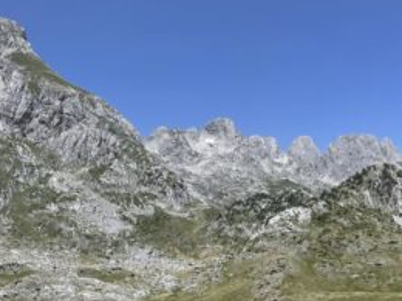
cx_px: 206
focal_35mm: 40
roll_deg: +0.1
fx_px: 465
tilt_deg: +2.5
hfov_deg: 46.8
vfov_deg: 35.3
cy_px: 219
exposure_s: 1/4464
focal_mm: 4.2
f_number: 1.6
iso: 32
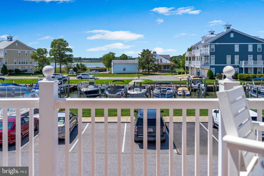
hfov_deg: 58.7
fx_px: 235
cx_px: 132
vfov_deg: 41.1
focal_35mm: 32
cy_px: 88
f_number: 2.8
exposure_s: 1/1250
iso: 64
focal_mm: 32
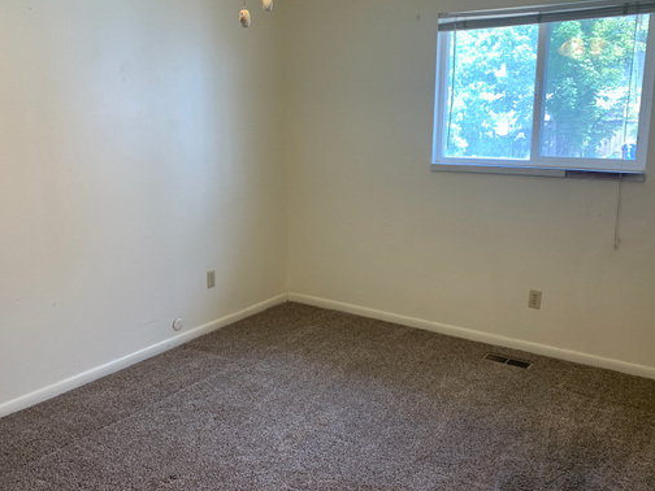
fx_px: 624
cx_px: 311
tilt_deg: -12.1
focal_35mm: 33
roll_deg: -0.7
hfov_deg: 55.3
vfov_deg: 42.9
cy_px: 236
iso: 80
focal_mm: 4.25
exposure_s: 1/120
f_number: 1.8
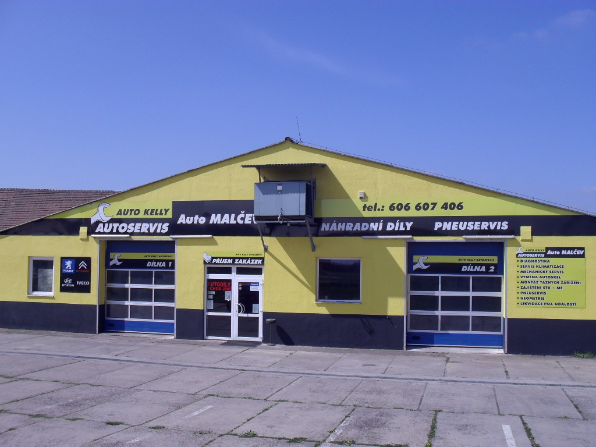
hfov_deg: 52.6
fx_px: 603
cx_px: 298
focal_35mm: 35
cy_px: 224
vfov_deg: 40.7
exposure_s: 1/350
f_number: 8.4
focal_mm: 6.3
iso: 100
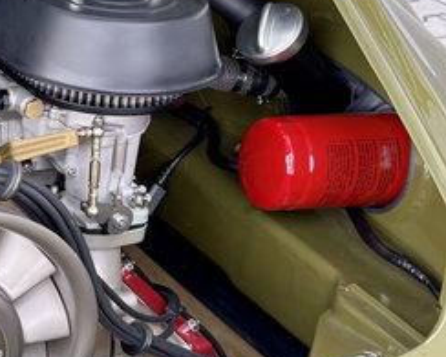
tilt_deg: -32.5
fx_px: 1056
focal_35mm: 80
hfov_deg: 20.4
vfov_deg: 19.1
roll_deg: -0.9
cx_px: -227
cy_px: 236
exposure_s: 1/121
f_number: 1.6
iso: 64
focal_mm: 5.1
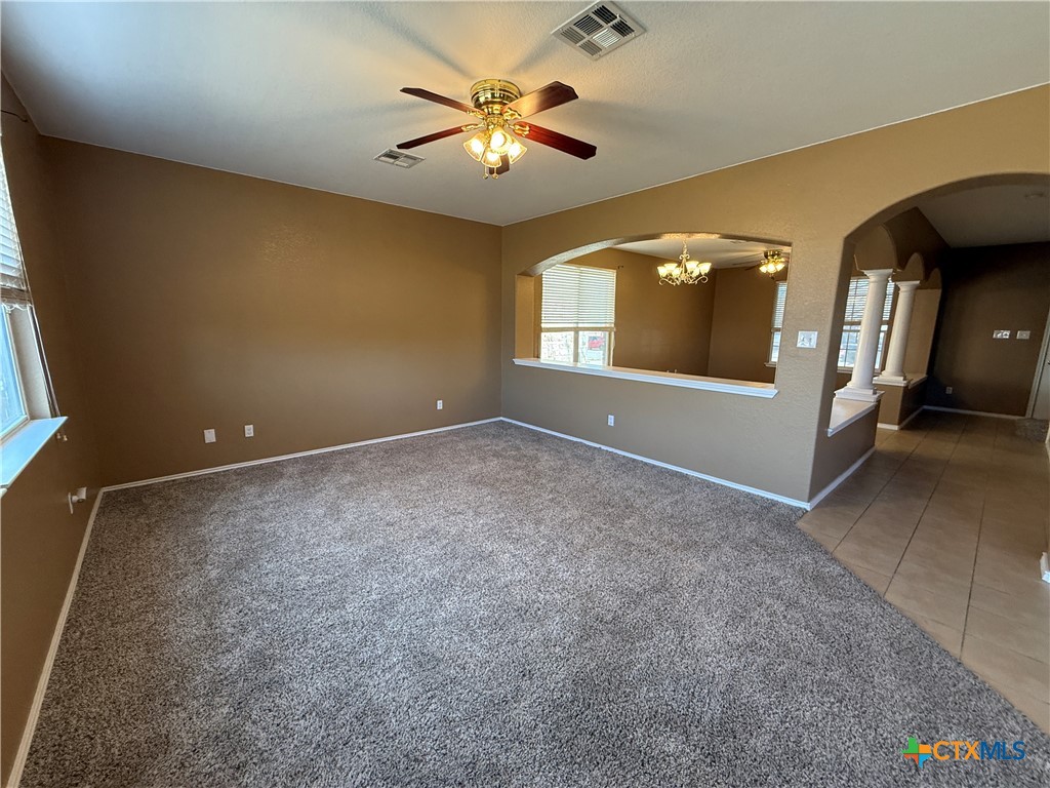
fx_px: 425
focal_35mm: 14
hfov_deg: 102.1
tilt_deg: -9.2
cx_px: 525
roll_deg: -1.4
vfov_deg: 85.7
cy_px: 394
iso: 250
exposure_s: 1/120
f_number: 2.2
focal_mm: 2.22
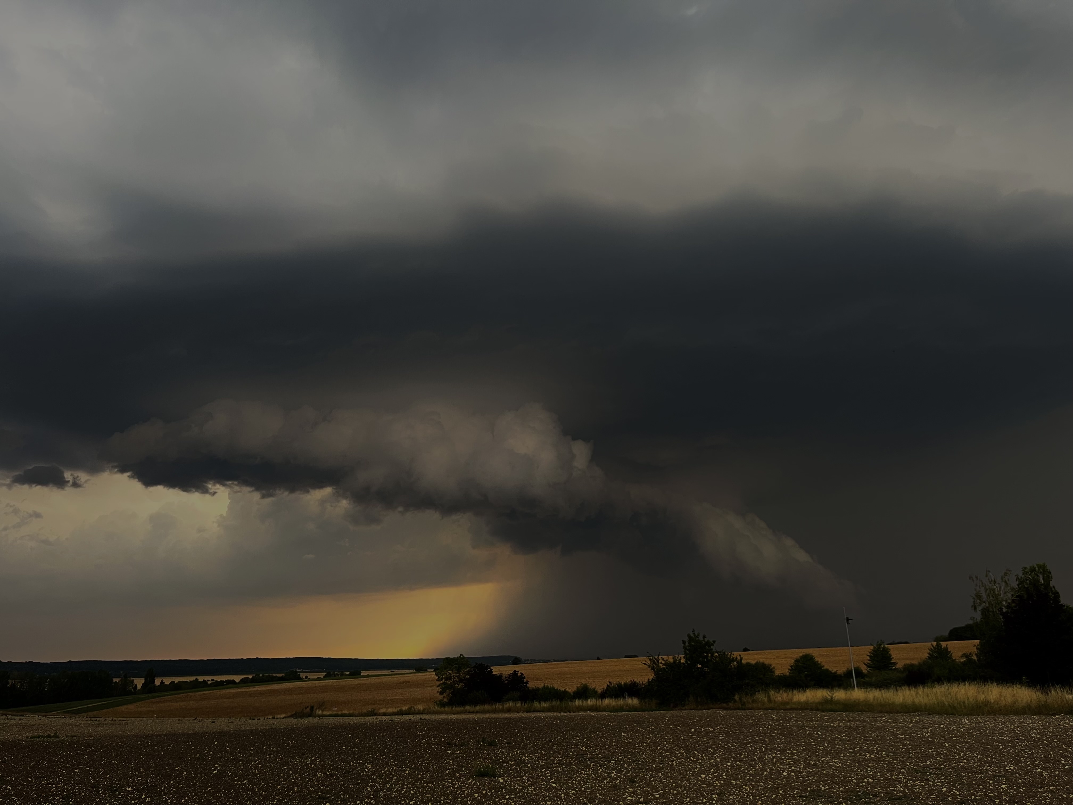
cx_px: 536
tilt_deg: +17.9
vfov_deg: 53.1
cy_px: 402
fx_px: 806
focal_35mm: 26
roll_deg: +1.7
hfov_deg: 67.3
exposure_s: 1/78
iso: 125
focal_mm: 5.1
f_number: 1.6
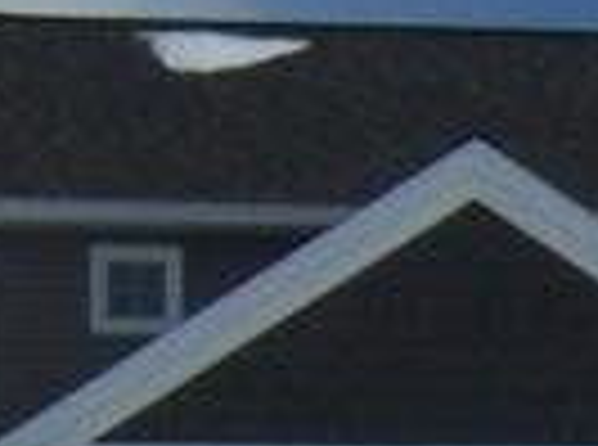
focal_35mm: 301
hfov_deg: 6.2
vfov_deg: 4.9
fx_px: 5186
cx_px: 1549
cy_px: 655
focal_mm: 6.4
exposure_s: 1/800
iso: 64
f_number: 7.1
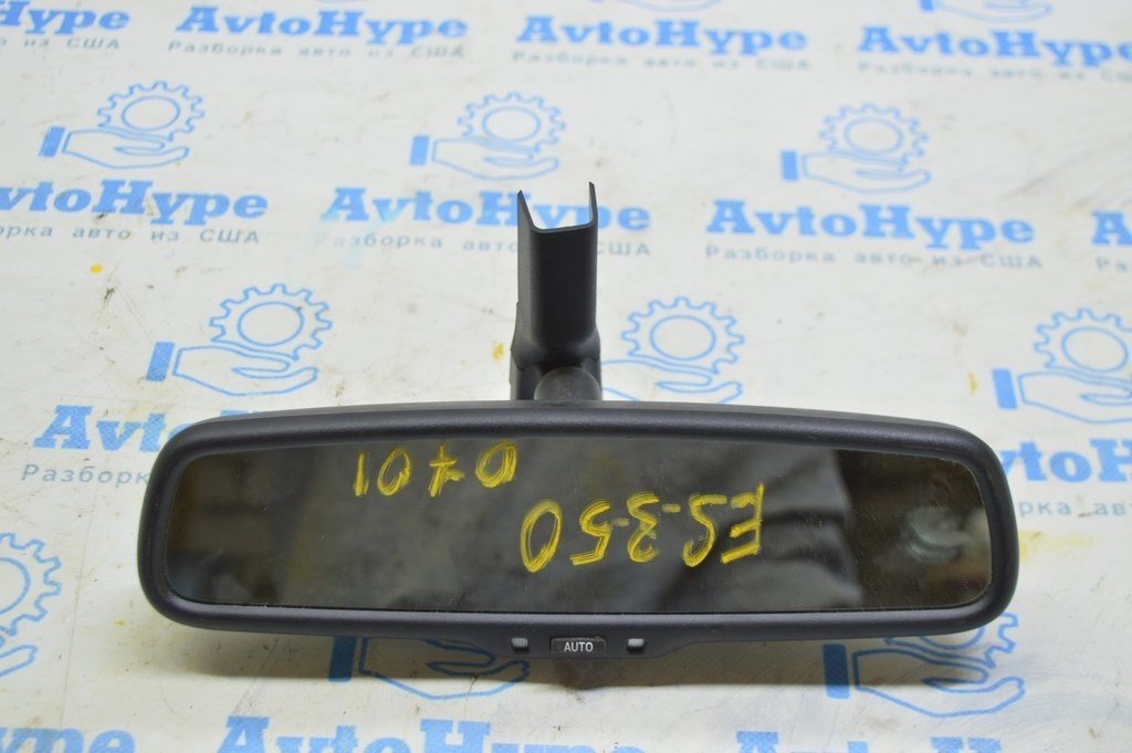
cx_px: 566
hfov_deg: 35.1
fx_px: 1791
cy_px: 376
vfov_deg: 23.7
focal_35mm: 57
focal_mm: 38
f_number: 5.6
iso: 400
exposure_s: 1/20
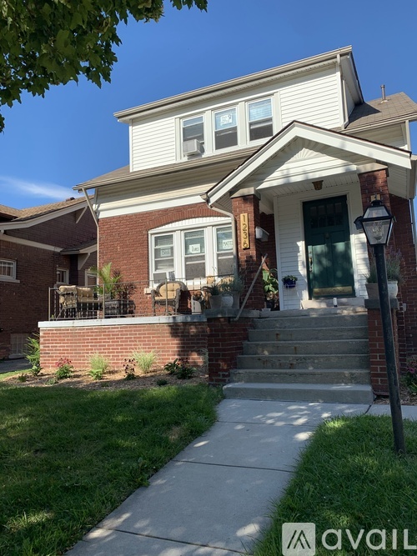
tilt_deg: +8.5
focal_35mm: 26
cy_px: 278
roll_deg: +2.1
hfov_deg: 53.0
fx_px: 418
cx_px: 208
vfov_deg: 67.3
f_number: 1.8
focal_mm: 4.25
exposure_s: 1/1661
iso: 25
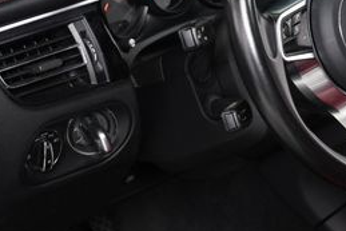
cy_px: 52
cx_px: 270
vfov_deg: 12.3
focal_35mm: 111
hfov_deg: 18.3
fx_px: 1067
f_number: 4
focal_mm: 30
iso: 100
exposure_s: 1/160
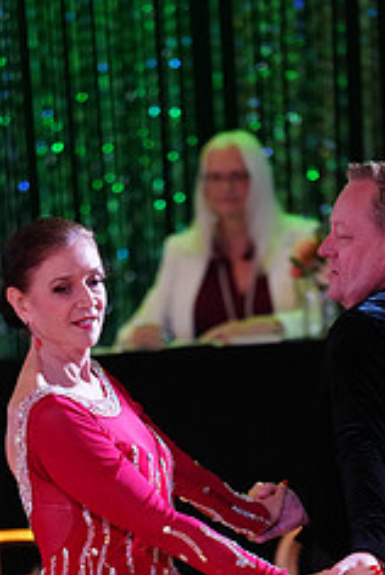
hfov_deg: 3.3
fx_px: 6717
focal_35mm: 420
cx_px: 216
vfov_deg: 4.9
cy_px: 660
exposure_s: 1/400
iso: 5000
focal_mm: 171
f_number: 2.8
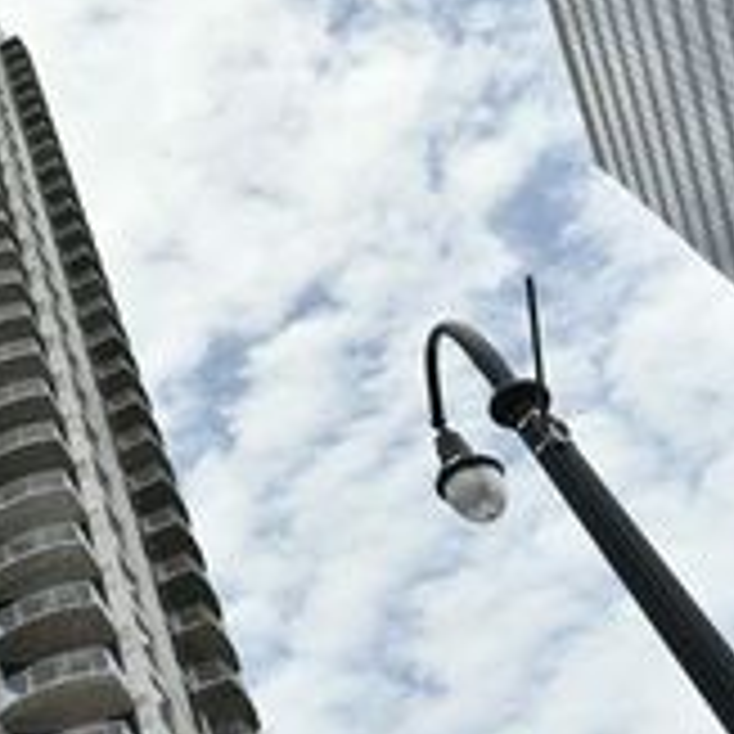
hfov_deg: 27.5
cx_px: -216
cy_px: 439
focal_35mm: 52
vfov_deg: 32.7
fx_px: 1247
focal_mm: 20
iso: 100
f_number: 9
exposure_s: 1/125
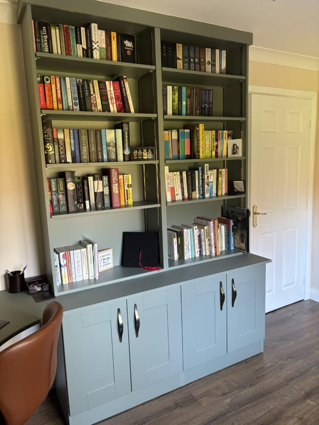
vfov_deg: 67.3
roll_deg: +2.0
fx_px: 319
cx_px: 160
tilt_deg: -8.6
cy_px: 212
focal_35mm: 26
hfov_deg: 53.1
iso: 250
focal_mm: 5.96
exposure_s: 1/60
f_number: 1.6
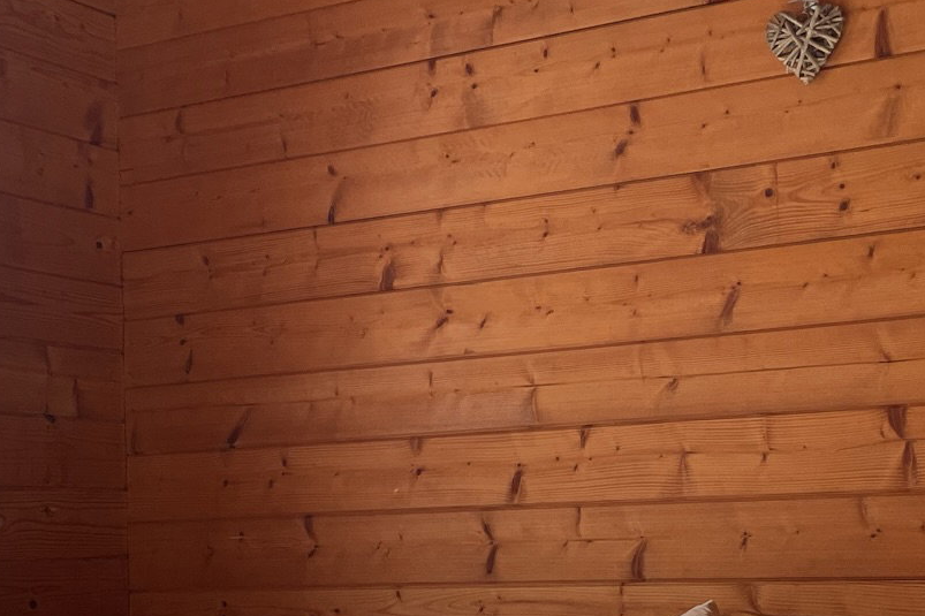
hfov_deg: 29.2
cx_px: 465
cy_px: 466
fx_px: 1772
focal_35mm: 69
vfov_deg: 19.6
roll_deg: +1.7
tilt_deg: +2.8
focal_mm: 4.2
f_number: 1.6
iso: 100
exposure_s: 1/121
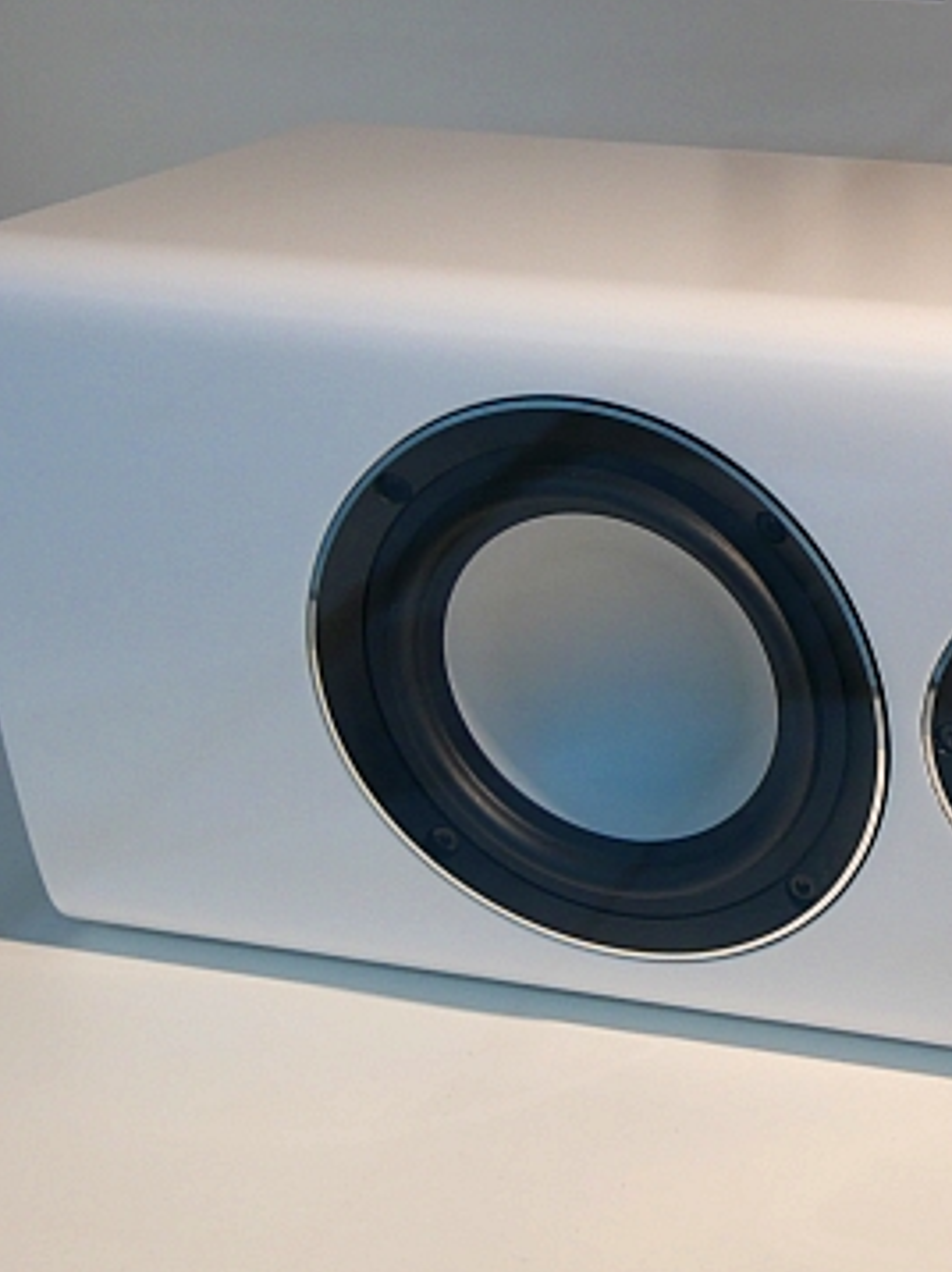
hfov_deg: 15.0
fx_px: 3451
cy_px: 560
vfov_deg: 20.9
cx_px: 1211
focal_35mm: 94
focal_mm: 21
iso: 250
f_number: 4
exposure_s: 1/125
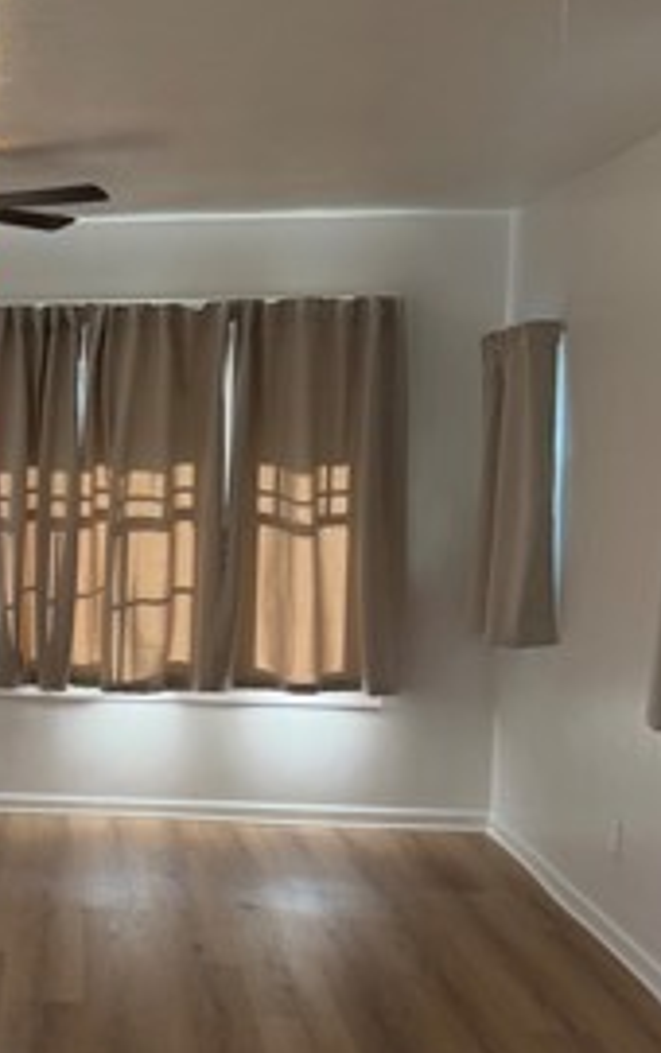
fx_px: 1725
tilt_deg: -4.6
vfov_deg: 33.9
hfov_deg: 20.1
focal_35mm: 60
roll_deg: -0.6
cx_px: -175
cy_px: 602
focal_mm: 6.76
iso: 100
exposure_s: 1/189
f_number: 1.78
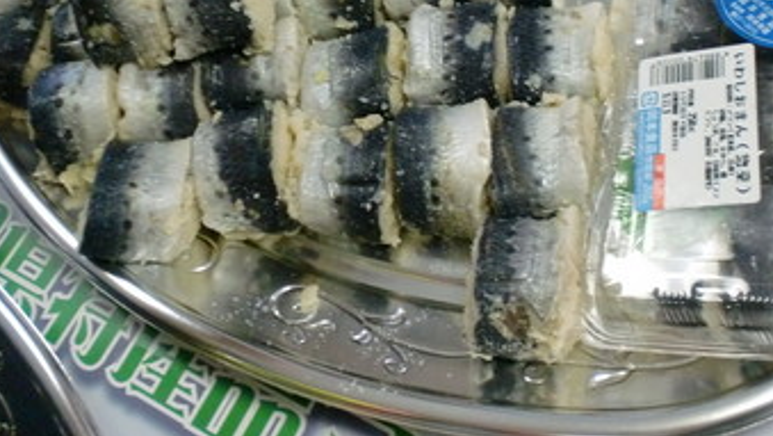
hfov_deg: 45.5
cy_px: 103
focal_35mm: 45
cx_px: 392
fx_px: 923
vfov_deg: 26.2
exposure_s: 1/40
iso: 400
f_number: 3.1
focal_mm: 6.3
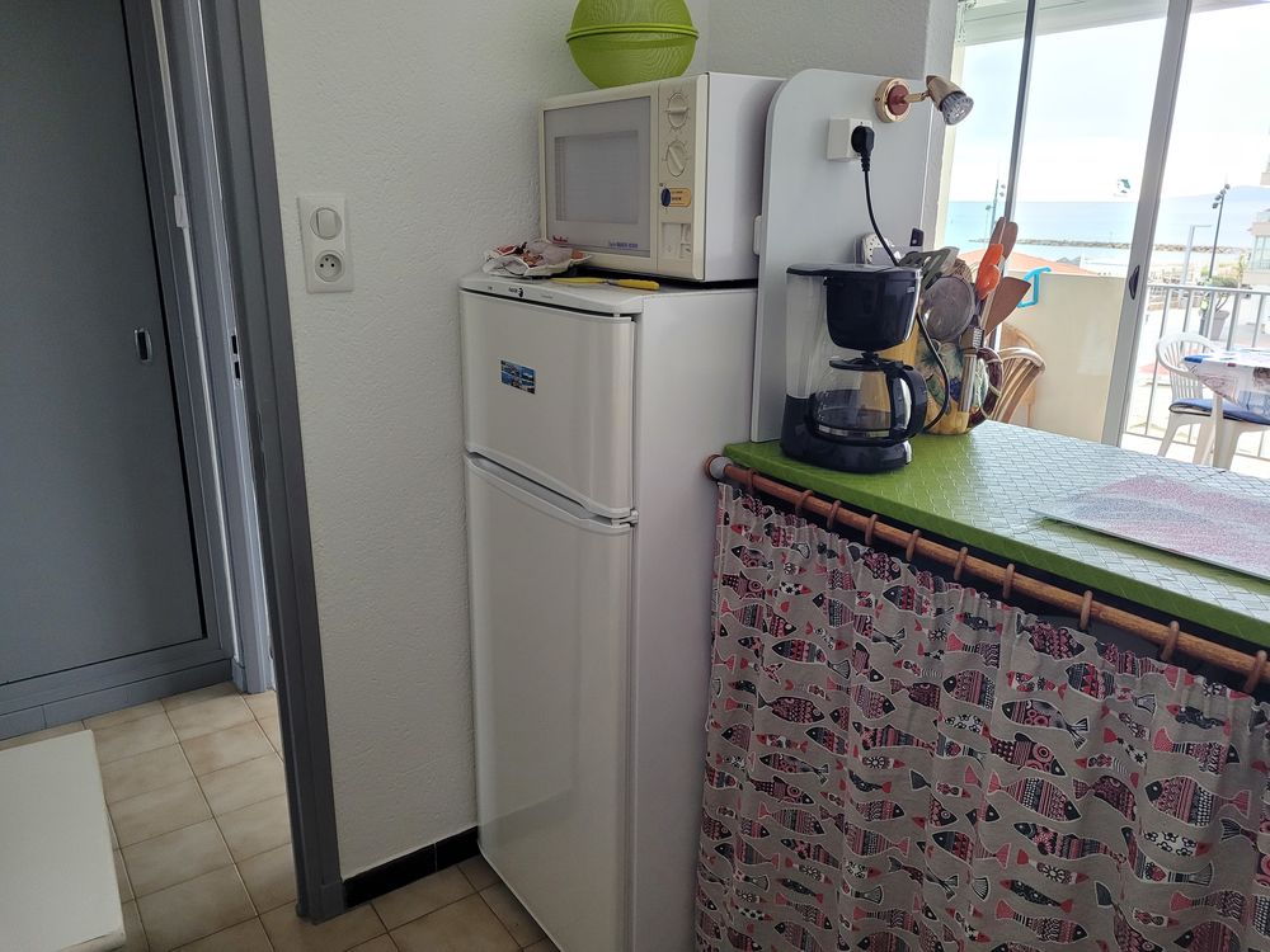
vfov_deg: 53.1
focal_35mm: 26
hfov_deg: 67.3
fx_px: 954
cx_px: 635
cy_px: 476
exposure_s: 1/100
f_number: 1.8
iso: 320
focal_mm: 5.4
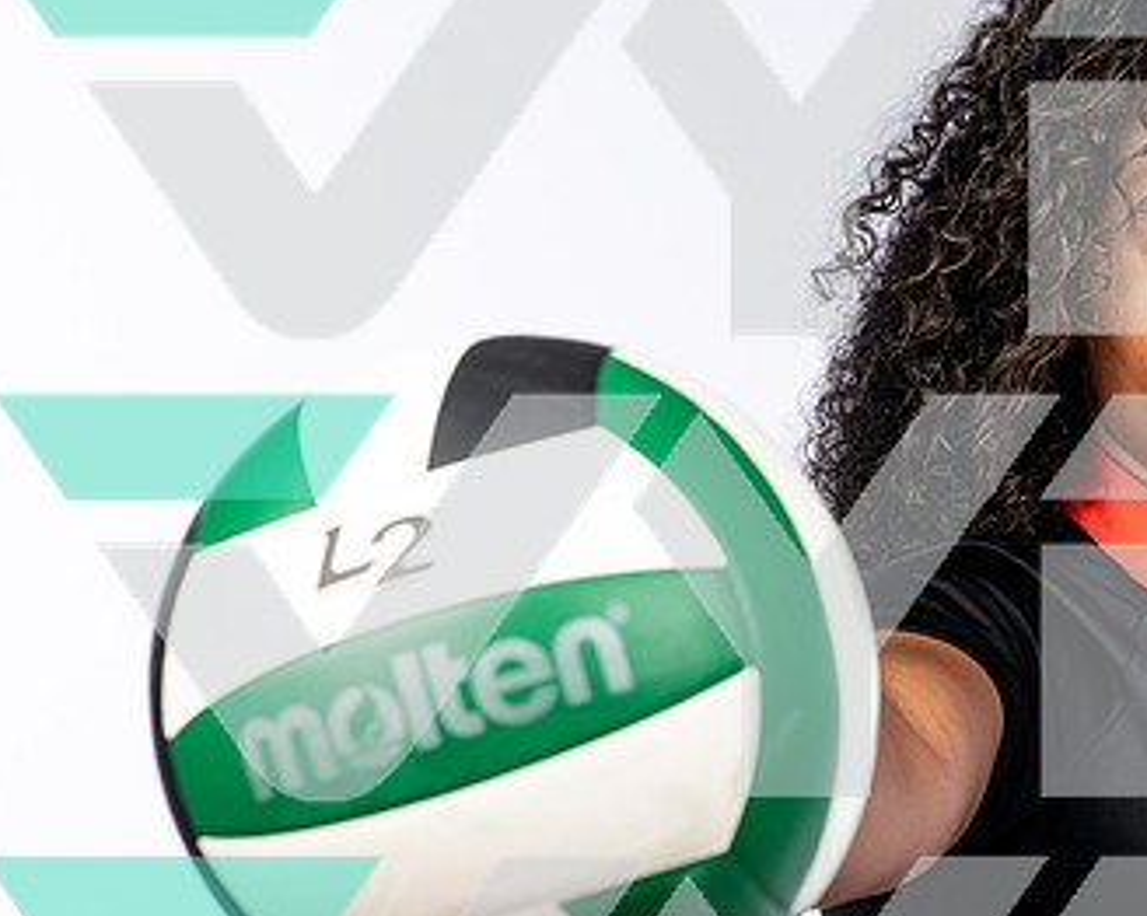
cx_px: 957
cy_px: 696
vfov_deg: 9.6
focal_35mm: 160
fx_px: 5428
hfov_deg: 12.0
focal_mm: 70
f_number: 7.1
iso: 250
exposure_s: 1/250
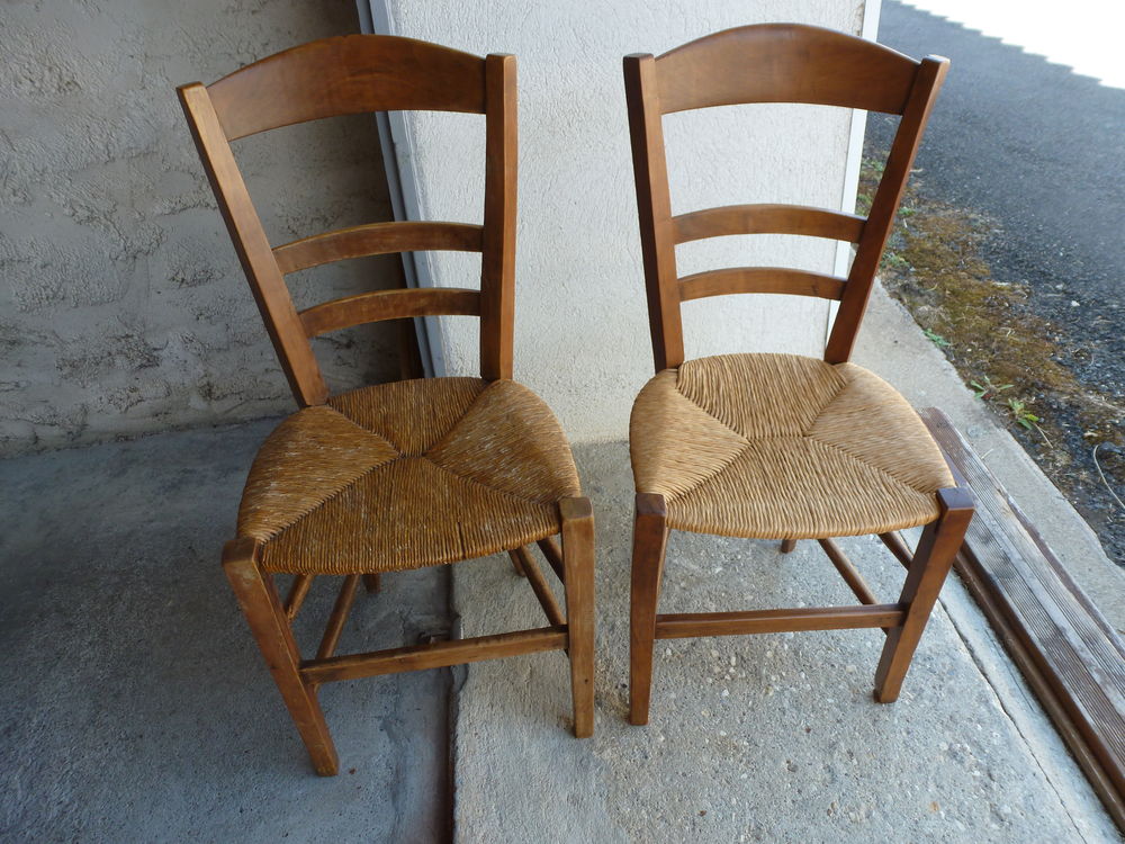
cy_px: 422
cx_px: 562
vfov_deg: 56.8
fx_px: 780
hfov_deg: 71.6
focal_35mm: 24
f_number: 3.3
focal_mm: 4.3
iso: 100
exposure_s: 1/60
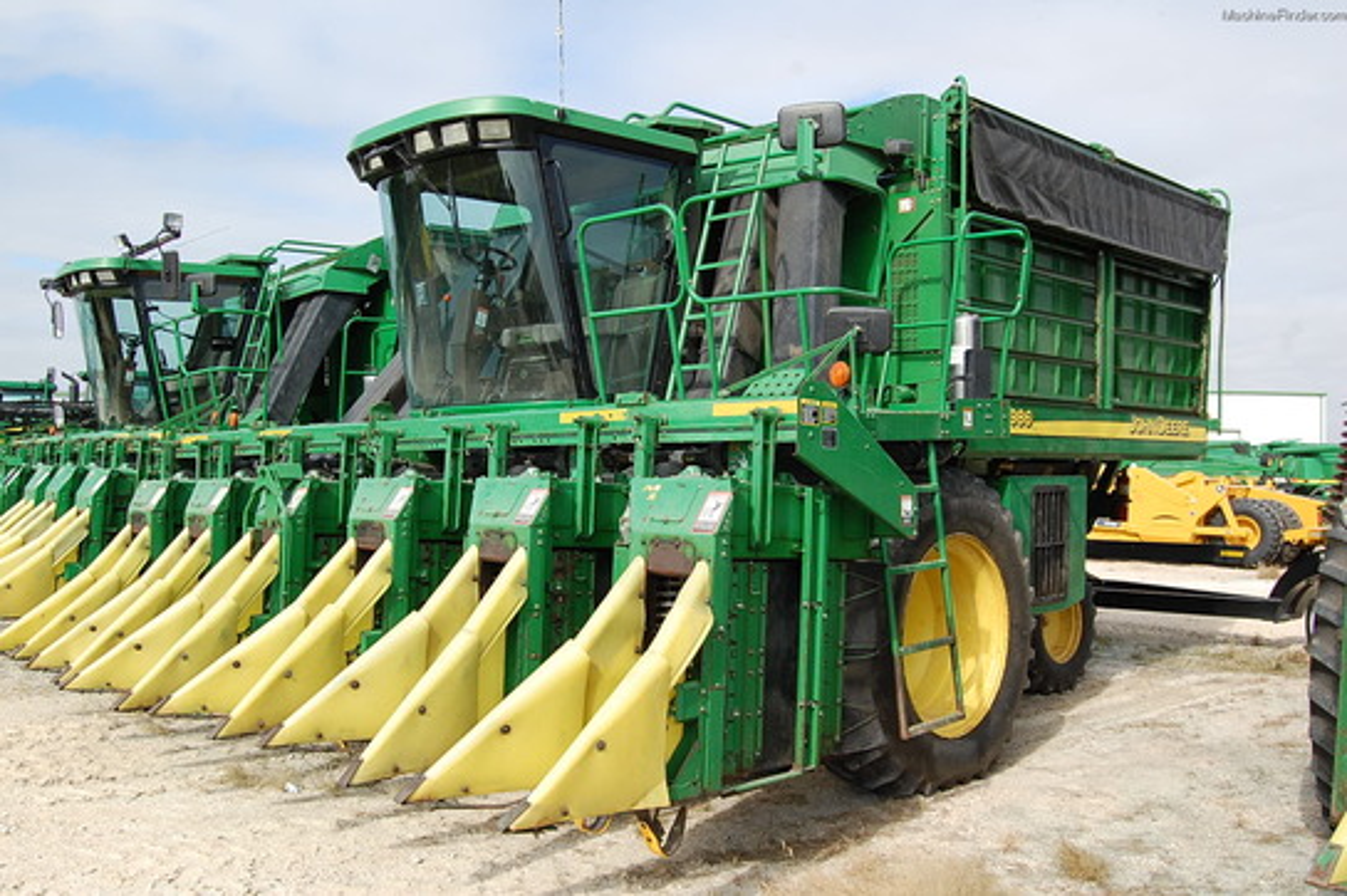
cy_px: 448
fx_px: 1122
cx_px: 674
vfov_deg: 43.6
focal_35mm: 30
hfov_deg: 62.0
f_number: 8
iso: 200
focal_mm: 20
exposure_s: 1/250
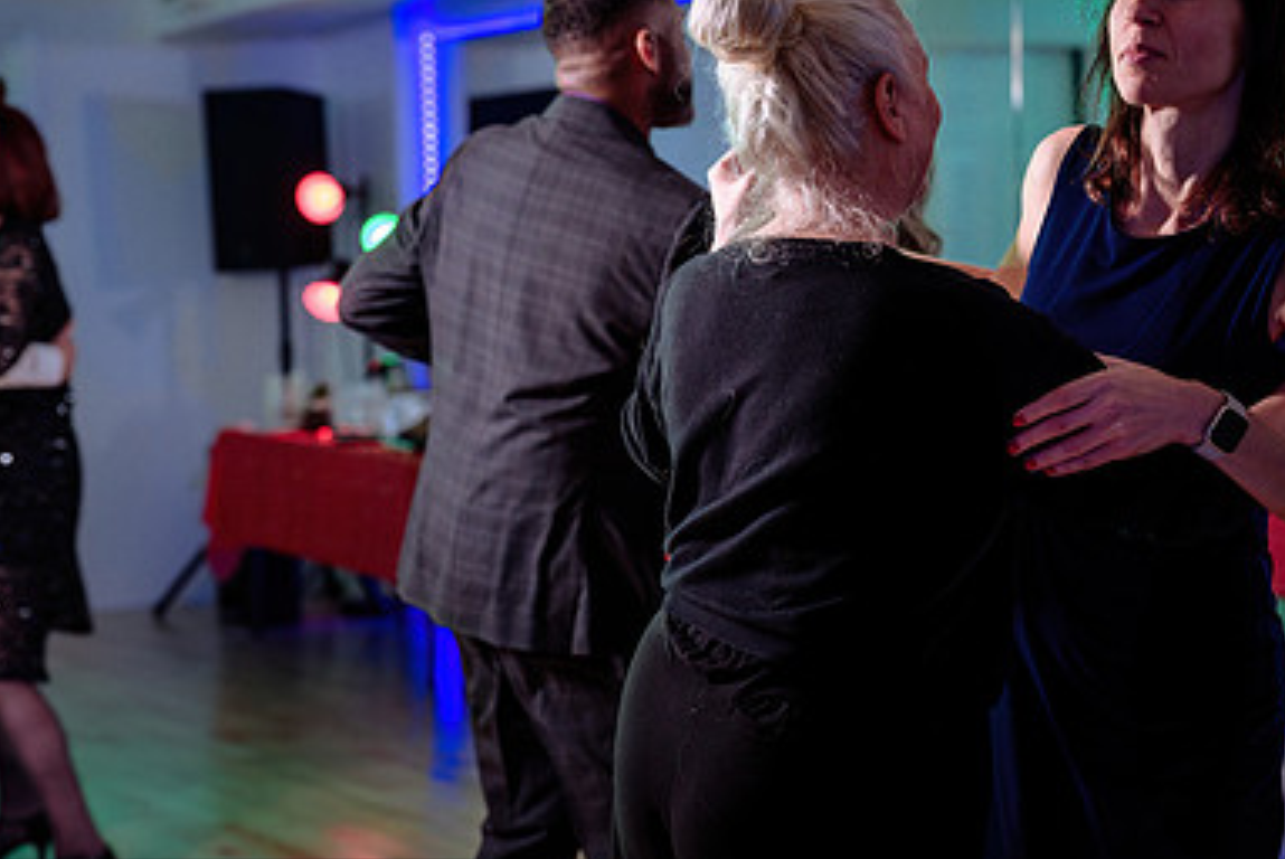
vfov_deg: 13.7
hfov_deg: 20.4
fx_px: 3572
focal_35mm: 100
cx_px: 580
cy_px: 458
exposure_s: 1/200
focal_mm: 61
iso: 500
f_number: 2.8
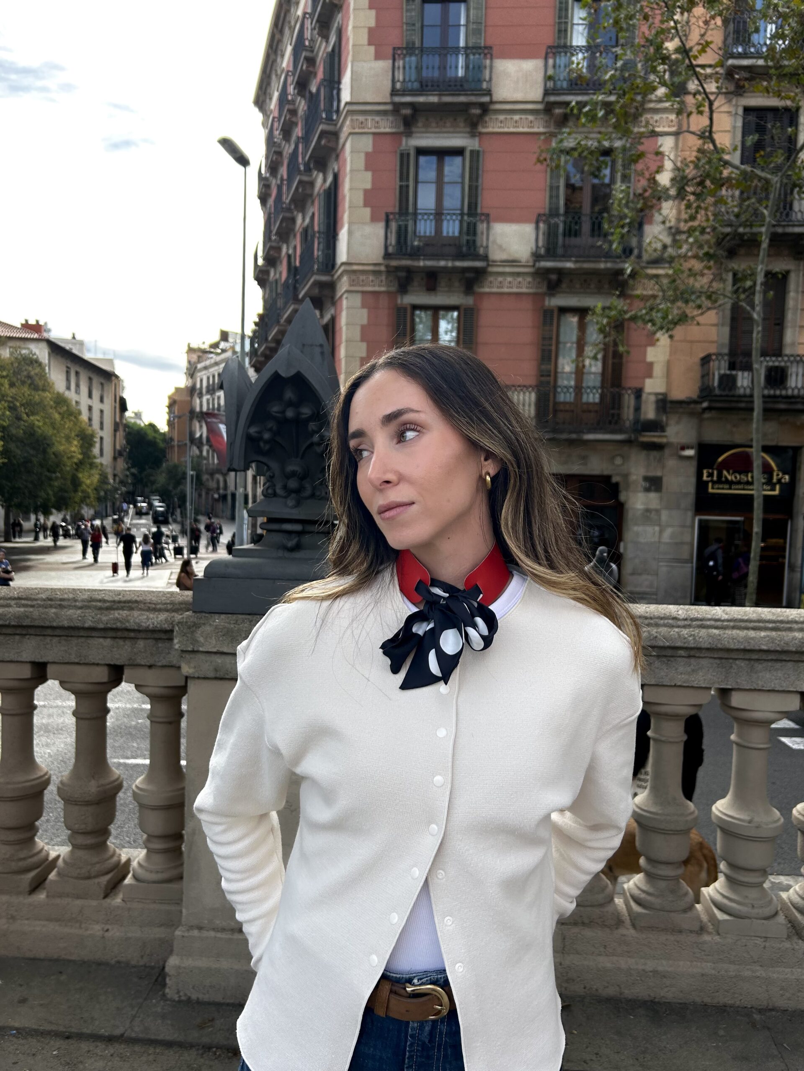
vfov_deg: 67.3
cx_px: 402
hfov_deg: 53.1
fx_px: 805
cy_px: 536
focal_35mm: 26
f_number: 1.5
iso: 50
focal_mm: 5.7
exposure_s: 1/853
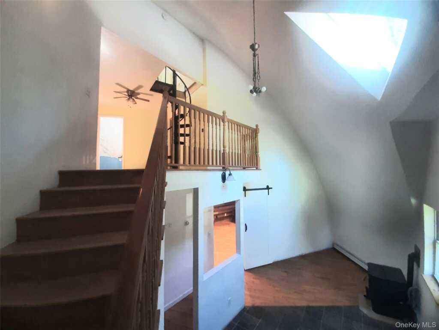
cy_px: 165
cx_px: 220
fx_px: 165
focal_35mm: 13
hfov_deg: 106.2
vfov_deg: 89.9
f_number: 2.2
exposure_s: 1/24
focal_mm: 1.42
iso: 200
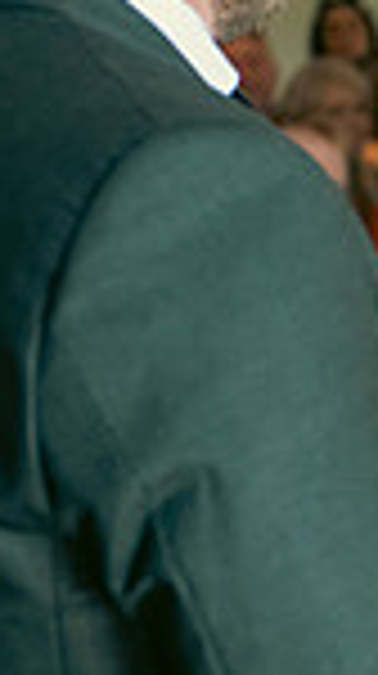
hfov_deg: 5.6
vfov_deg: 10.2
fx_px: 3773
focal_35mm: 211
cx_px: 670
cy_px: 295
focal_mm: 52
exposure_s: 1/160
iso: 1000
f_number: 3.5
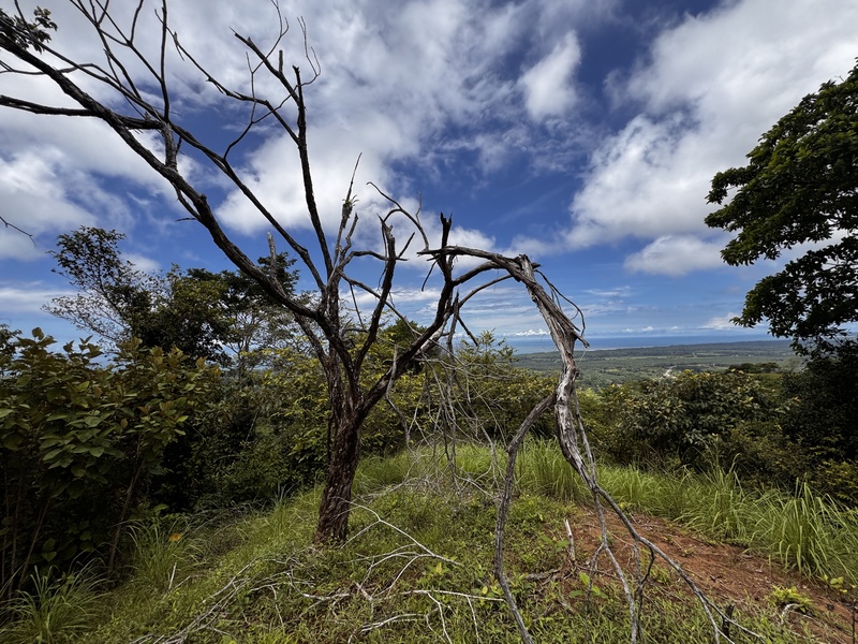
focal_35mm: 14
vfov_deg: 85.7
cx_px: 429
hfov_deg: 102.1
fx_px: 347
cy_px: 322
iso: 50
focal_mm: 2.22
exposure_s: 1/2415
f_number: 2.2
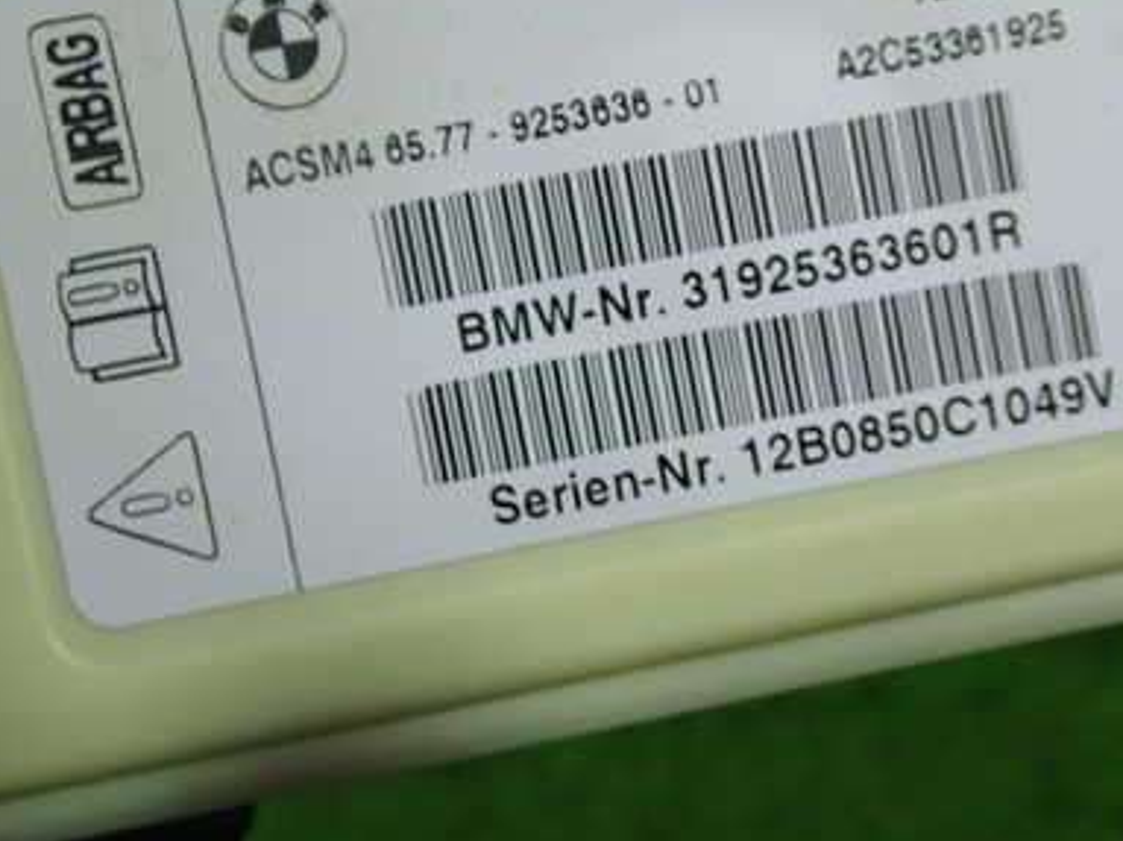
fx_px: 1524
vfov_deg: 30.8
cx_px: 622
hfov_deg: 40.4
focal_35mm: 47
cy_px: 340
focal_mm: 5.4
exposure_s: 1/60
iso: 160
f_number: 2.3
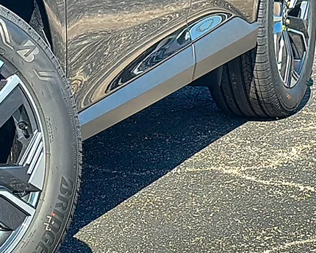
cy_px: 177
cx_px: 62
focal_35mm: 159
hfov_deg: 12.1
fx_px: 1487
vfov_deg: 9.7
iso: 100
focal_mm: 6.86
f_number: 1.78
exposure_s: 1/2262
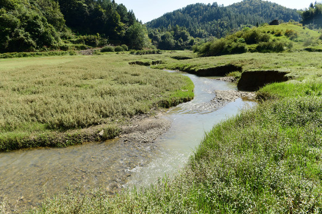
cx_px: 161
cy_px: 107
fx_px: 215
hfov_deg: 73.7
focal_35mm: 24
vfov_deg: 53.1
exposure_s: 1/125
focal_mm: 24
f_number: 7.1
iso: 64
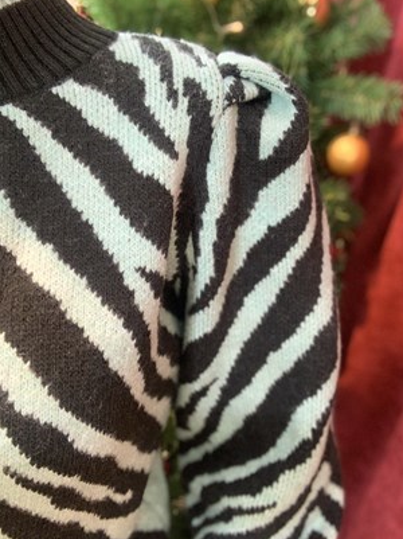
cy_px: 268
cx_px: 206
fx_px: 513
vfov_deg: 55.4
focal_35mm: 33
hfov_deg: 42.9
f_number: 2.2
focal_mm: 2.87
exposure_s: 1/25
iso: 400
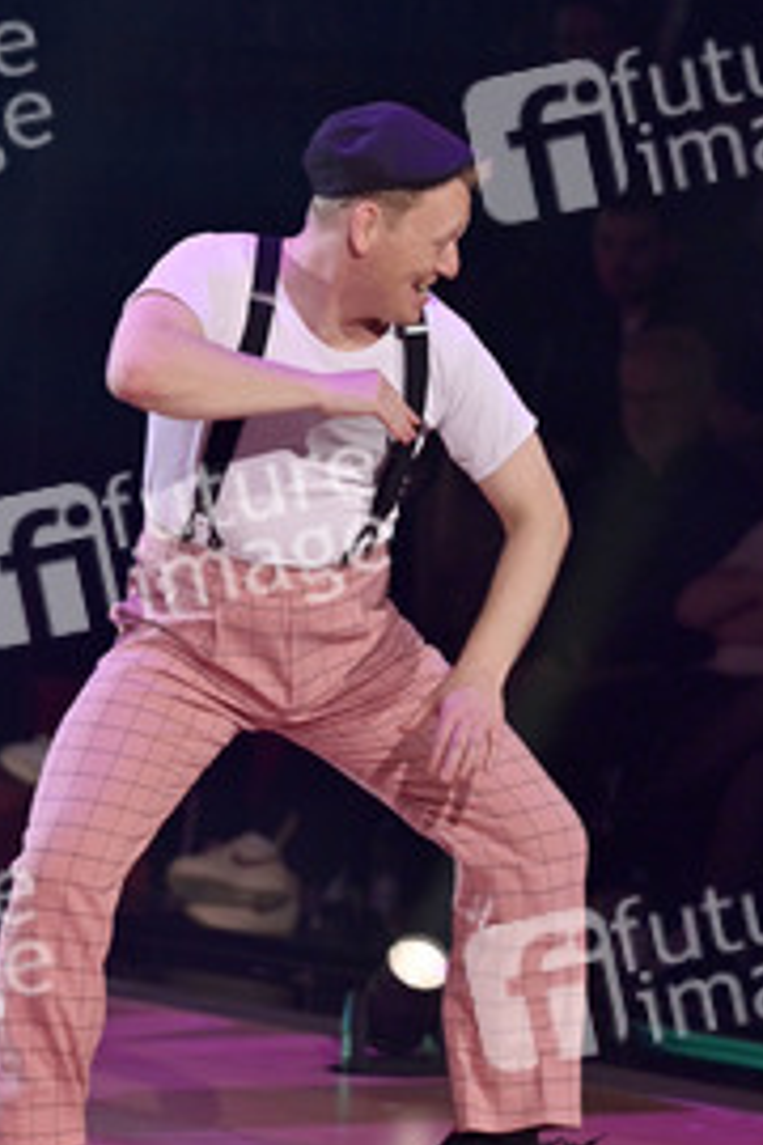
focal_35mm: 237
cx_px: 297
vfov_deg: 8.7
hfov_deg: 5.8
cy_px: 759
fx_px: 7534
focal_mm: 160
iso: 1250
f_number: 4
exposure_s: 1/800
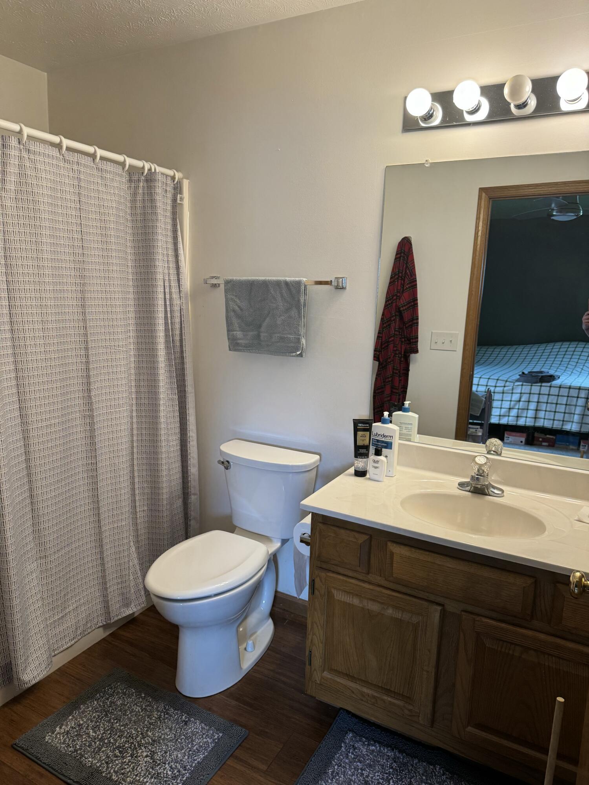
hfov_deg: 56.8
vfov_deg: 71.6
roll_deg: -1.6
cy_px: 392
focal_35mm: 24
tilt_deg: -10.5
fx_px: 544
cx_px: 294
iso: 200
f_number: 1.78
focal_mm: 6.76
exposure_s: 1/120
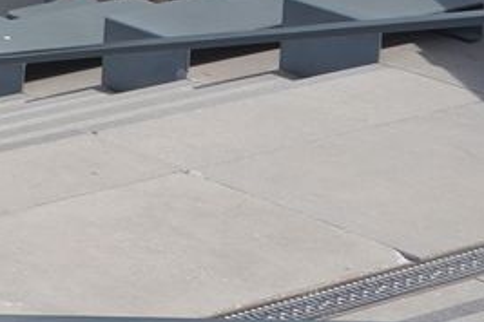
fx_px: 2420
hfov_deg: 8.2
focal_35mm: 180
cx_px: -1292
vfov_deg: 7.0
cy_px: -555
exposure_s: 1/60
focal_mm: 24
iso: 100
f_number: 16
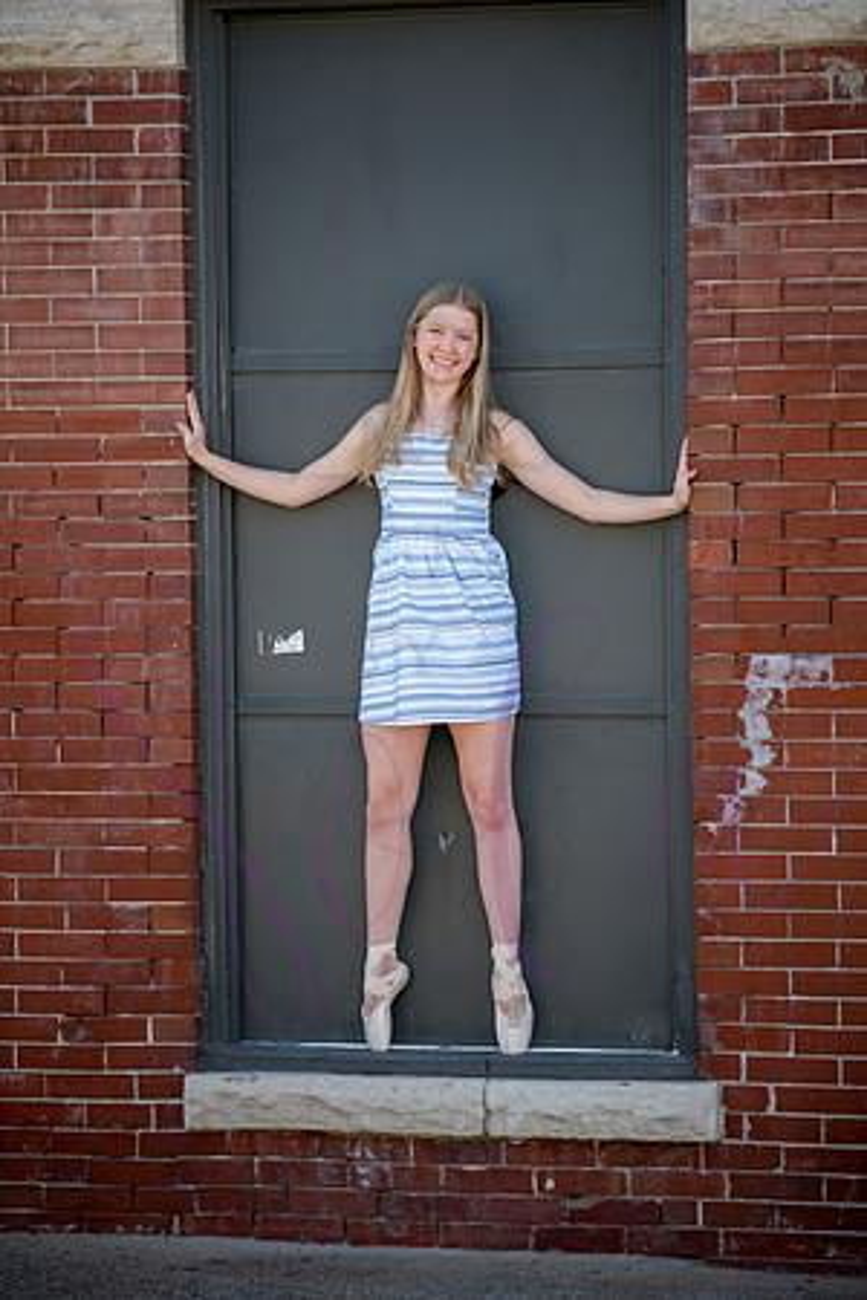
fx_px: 4515
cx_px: 434
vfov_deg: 16.4
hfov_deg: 11.0
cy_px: 650
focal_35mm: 125
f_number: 5
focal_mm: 125
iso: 800
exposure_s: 1/1000
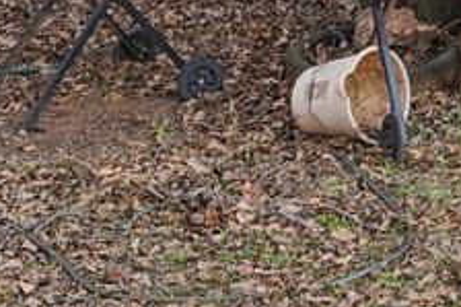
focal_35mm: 161
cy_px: -538
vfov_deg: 7.7
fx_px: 2060
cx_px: 875
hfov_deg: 11.7
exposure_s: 1/15
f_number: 8
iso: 400
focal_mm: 24
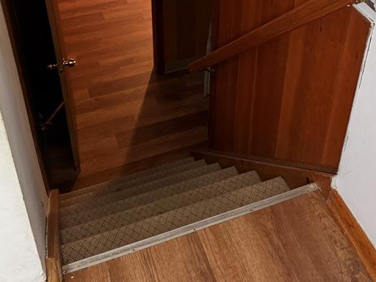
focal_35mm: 48
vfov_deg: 28.8
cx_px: 180
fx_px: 521
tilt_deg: -34.4
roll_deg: +0.4
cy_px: 17
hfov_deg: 39.6
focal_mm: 6.76
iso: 500
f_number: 1.78
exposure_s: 1/60
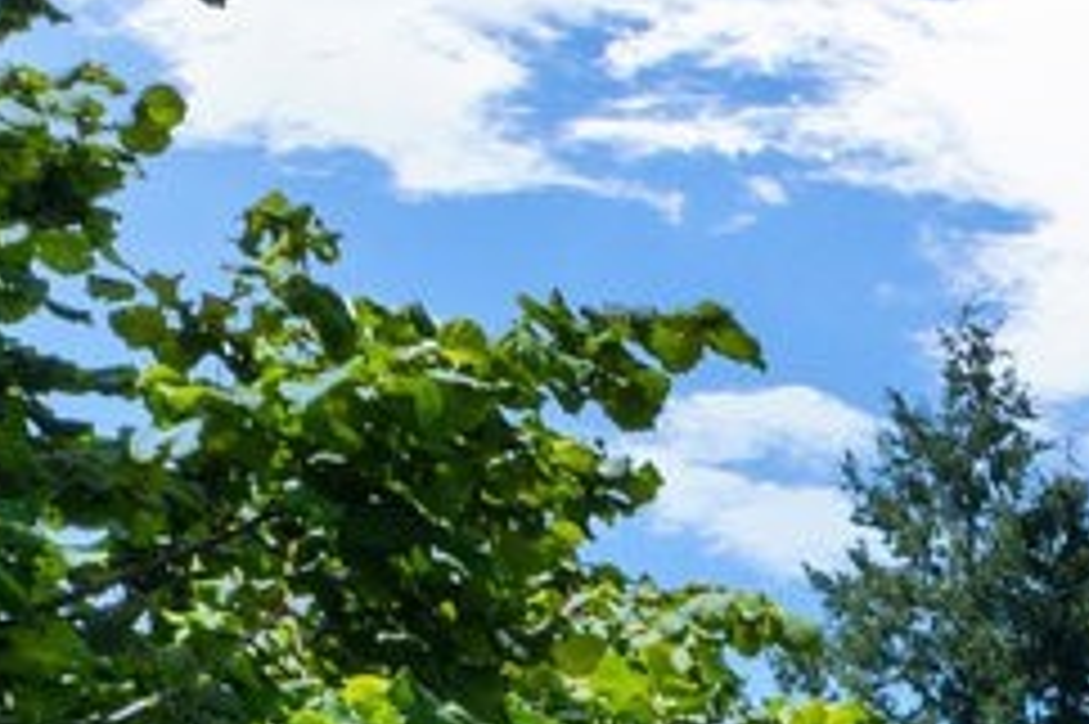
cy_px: 2280
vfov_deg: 6.6
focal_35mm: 185
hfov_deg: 9.6
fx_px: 5592
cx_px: 2808
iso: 200
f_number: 8
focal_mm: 10.26
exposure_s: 1/60
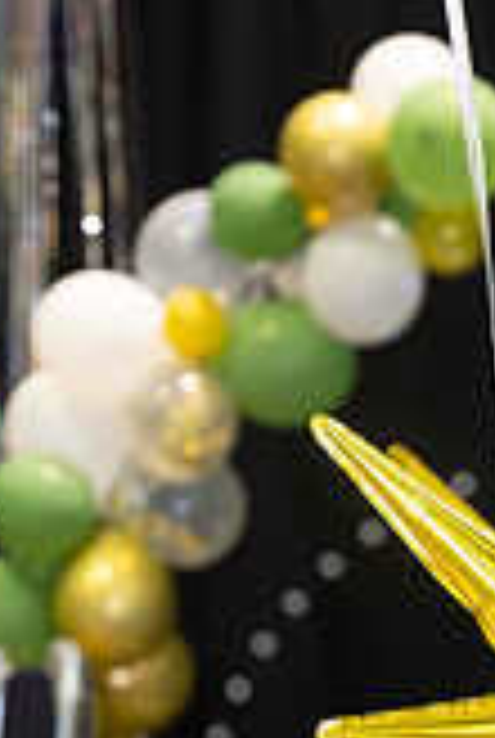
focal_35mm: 208
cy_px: 864
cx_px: 608
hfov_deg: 6.6
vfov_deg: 9.7
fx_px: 4272
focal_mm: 76
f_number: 5
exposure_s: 1/30
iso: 1250
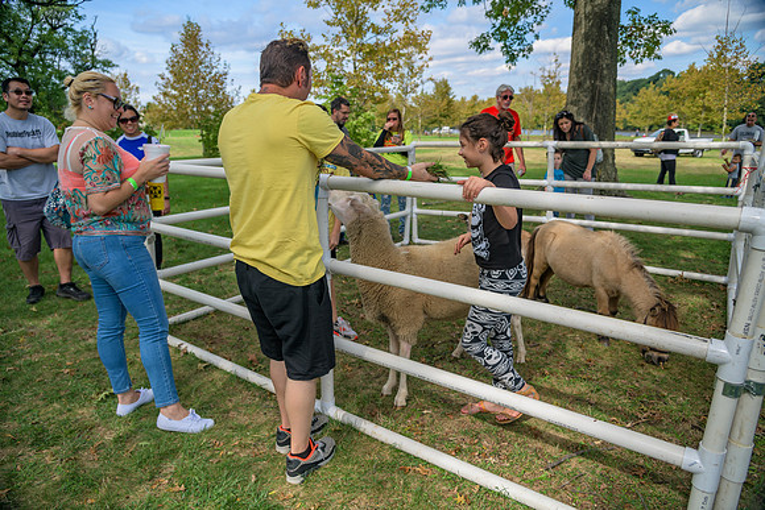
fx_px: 510
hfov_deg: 73.7
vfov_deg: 53.2
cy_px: 255
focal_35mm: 24
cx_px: 382
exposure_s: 1/160
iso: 64
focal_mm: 24
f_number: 4
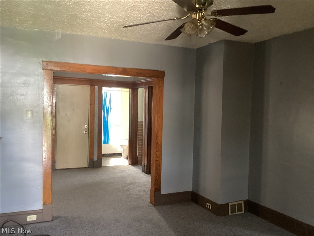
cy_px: 118
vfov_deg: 45.4
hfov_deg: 58.4
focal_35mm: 31
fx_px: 281
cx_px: 157
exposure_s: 1/30
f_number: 2.4
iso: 320
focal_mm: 3.3
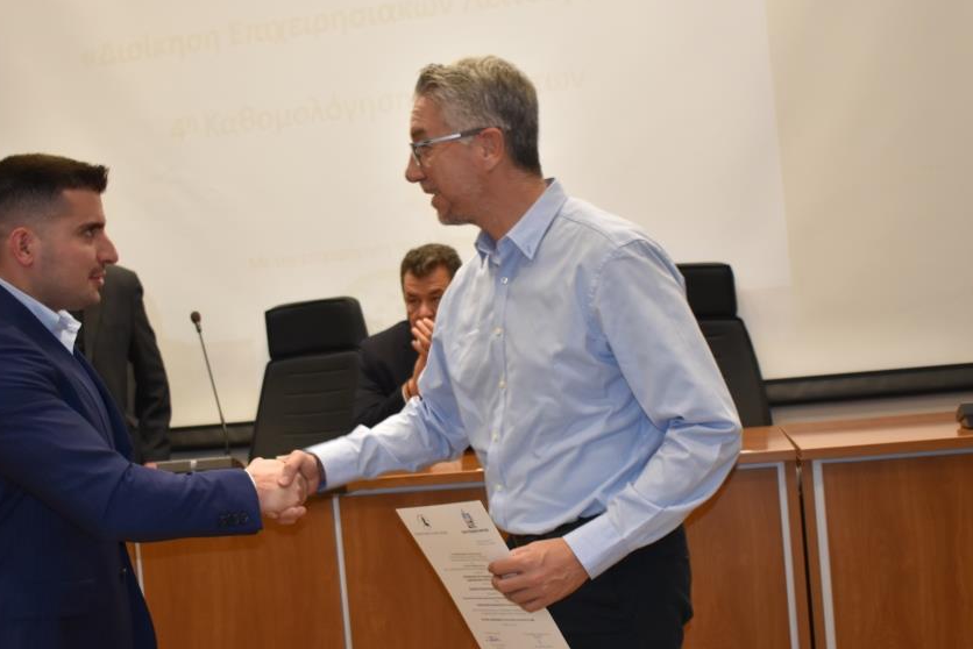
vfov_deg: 27.2
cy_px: 376
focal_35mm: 50
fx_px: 1341
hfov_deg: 39.8
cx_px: 433
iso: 800
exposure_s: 1/125
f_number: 4
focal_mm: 27
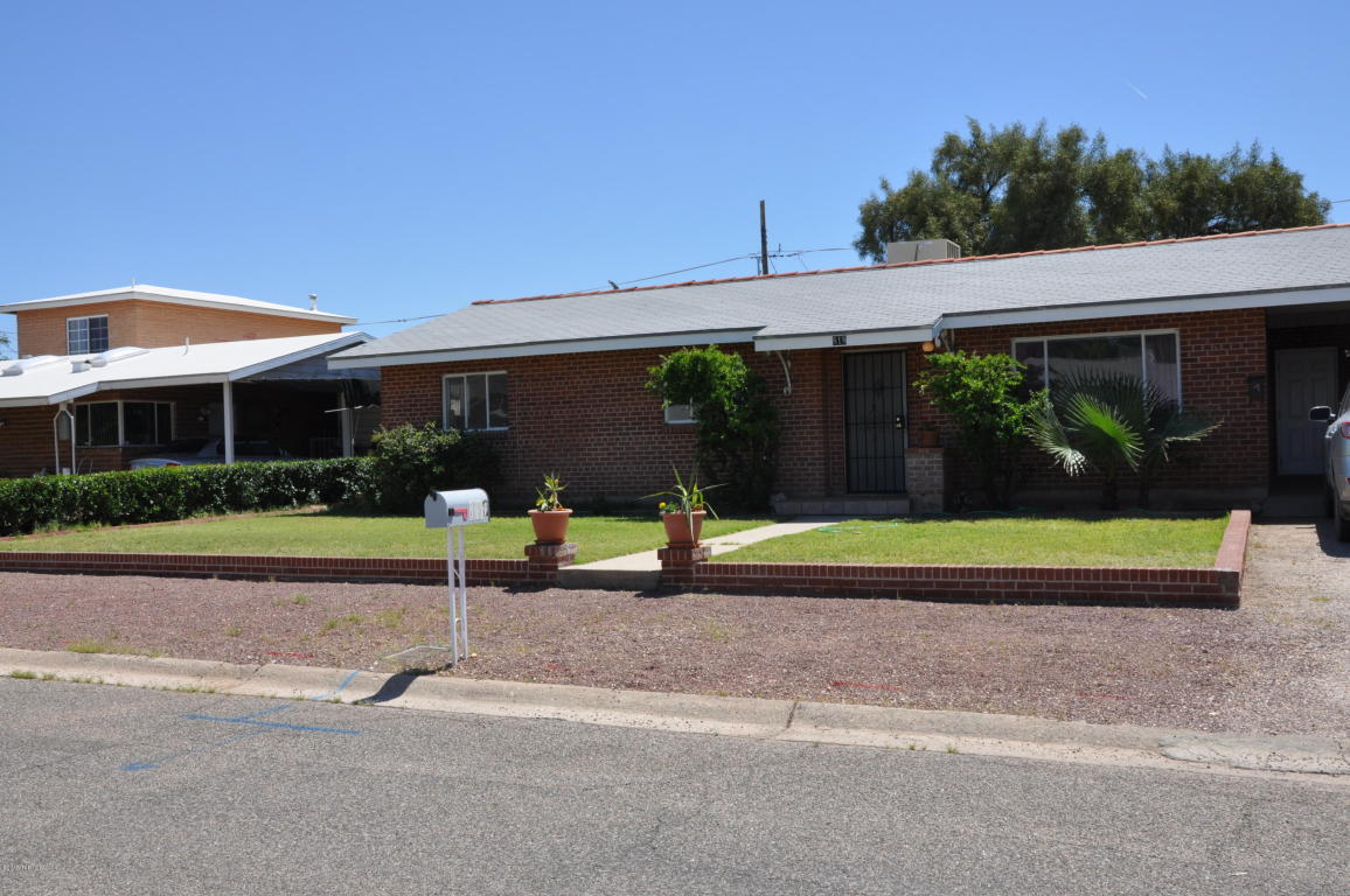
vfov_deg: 39.9
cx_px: 675
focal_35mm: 33
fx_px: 1236
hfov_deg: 57.3
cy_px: 448
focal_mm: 22
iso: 200
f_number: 13
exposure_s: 1/160
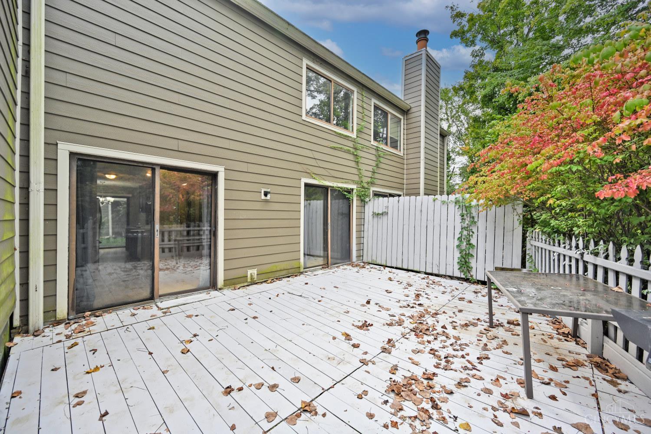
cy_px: 217
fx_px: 253
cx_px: 326
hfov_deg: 104.3
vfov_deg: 81.2
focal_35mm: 14
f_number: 5.6
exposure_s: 1/250
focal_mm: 14
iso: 160
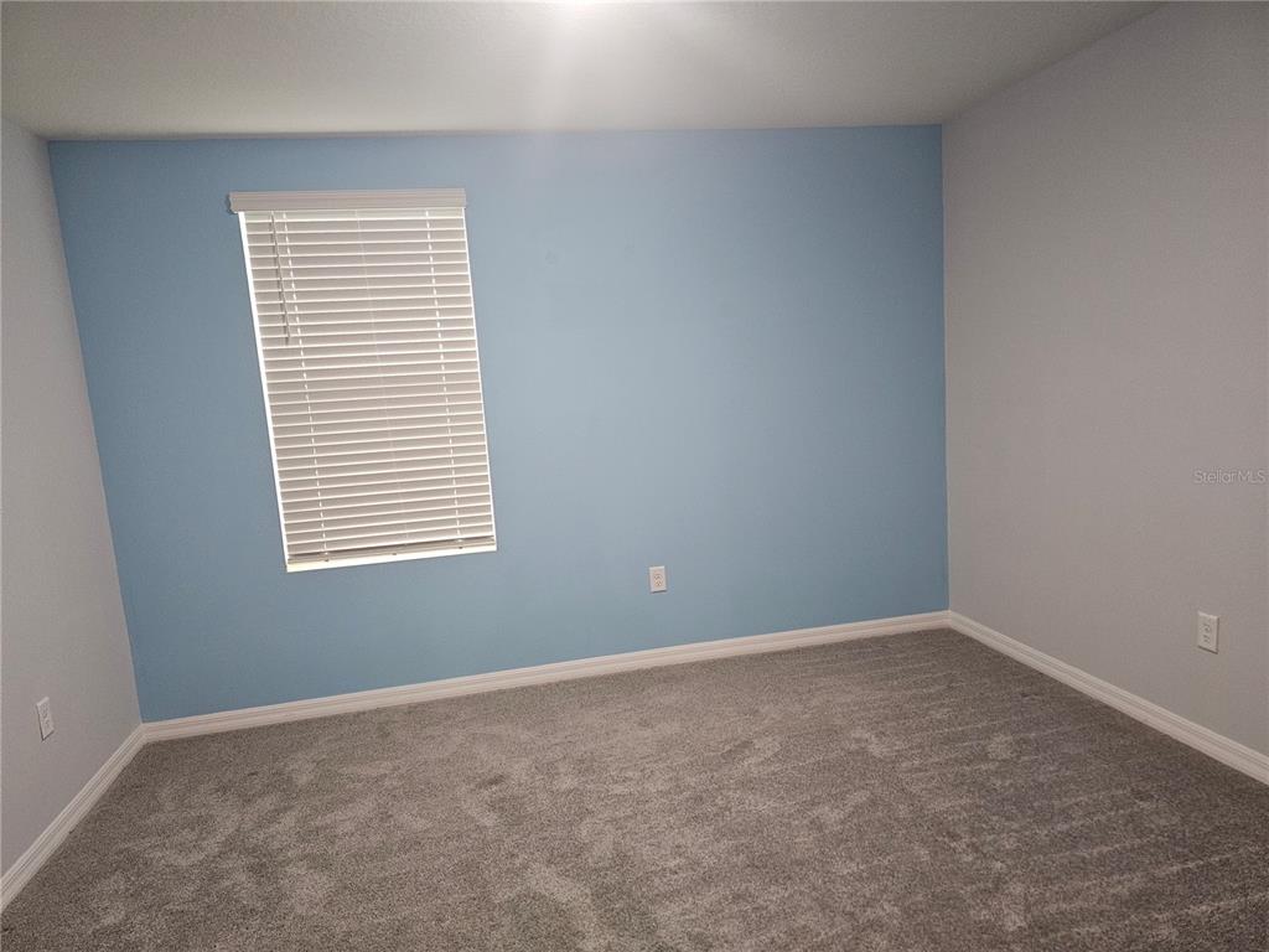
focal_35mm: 23
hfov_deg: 73.9
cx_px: 634
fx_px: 843
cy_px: 476
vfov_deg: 58.9
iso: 640
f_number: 1.7
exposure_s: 1/120
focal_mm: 6.3
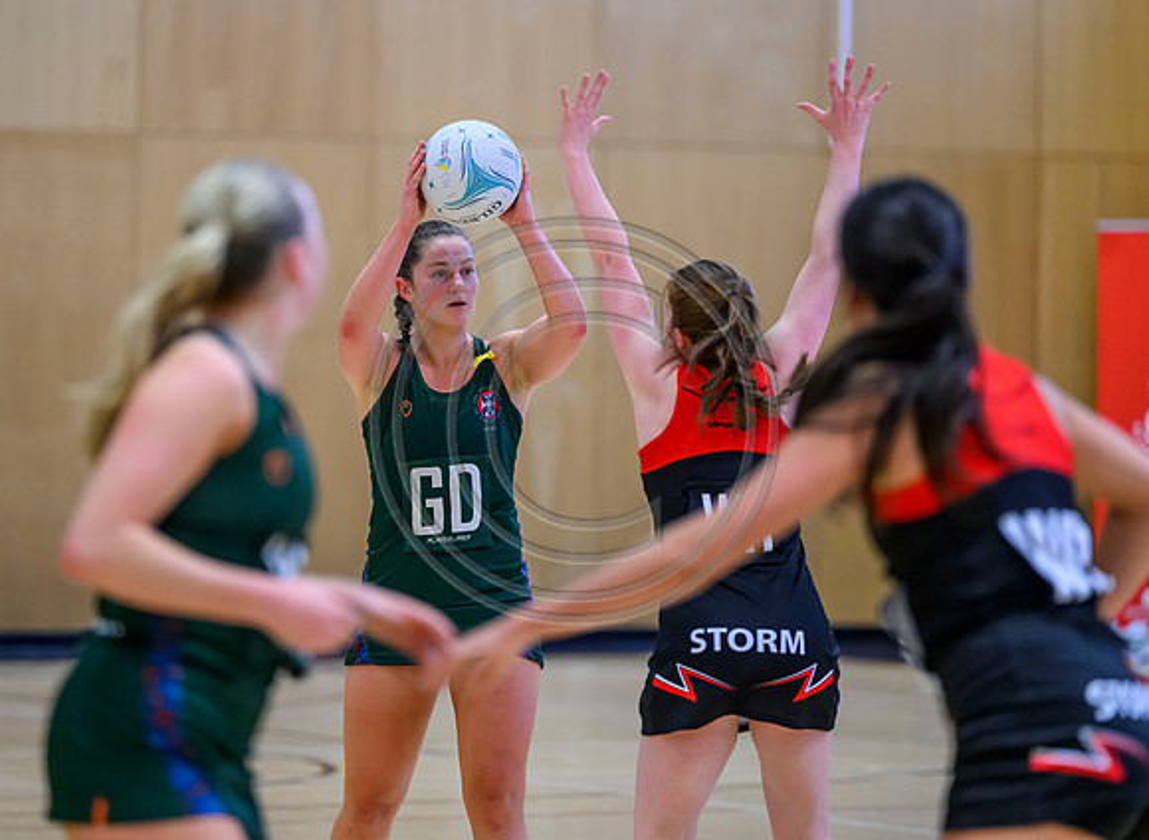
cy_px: 403
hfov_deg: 8.9
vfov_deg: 6.5
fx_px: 7370
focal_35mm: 224
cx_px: 488
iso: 4000
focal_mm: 200
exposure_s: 1/1000
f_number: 3.2
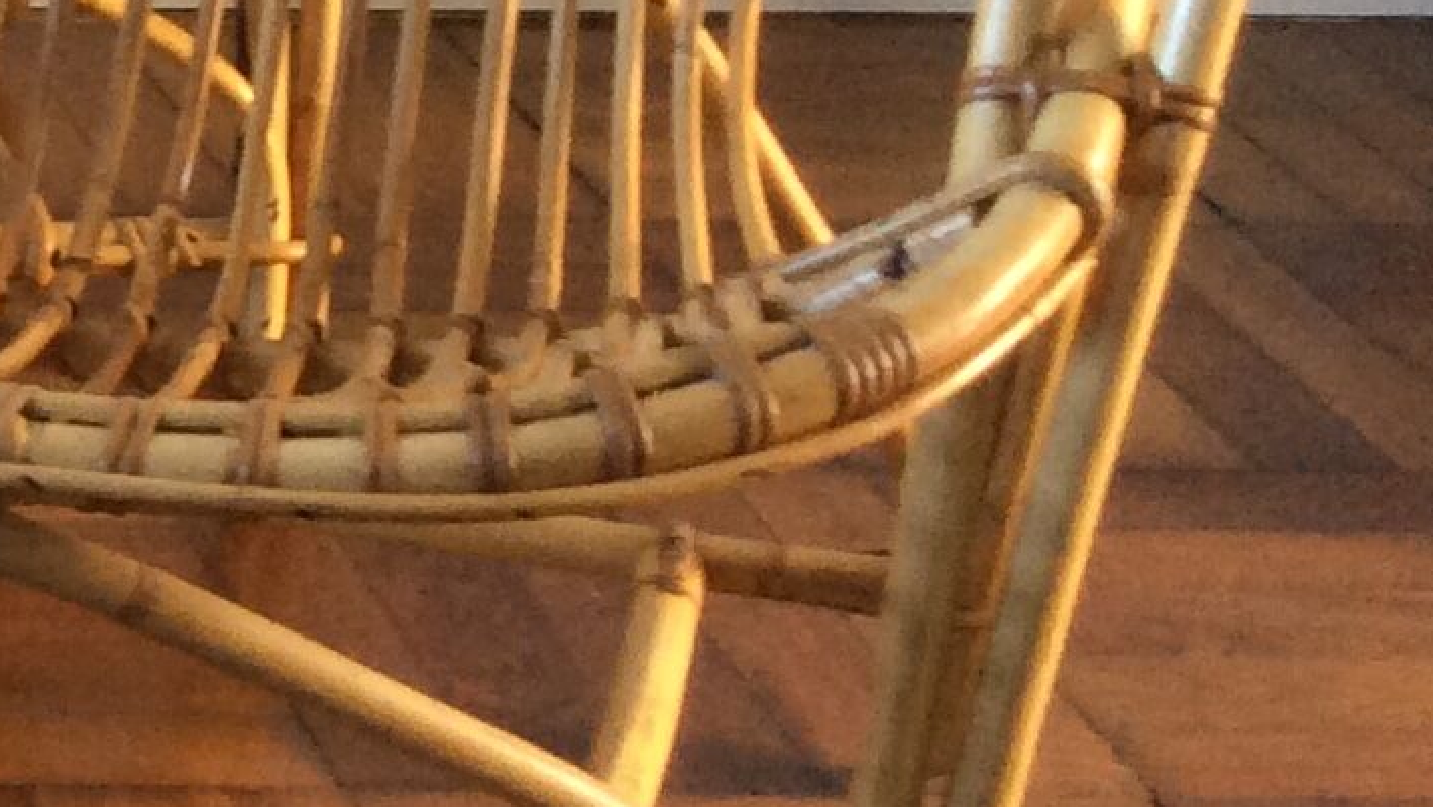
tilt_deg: -20.0
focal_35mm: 127
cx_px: -1072
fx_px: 4827
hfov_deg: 14.9
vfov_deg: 9.5
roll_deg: -2.0
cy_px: 165
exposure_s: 1/25
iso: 64
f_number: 2.4
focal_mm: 3.3
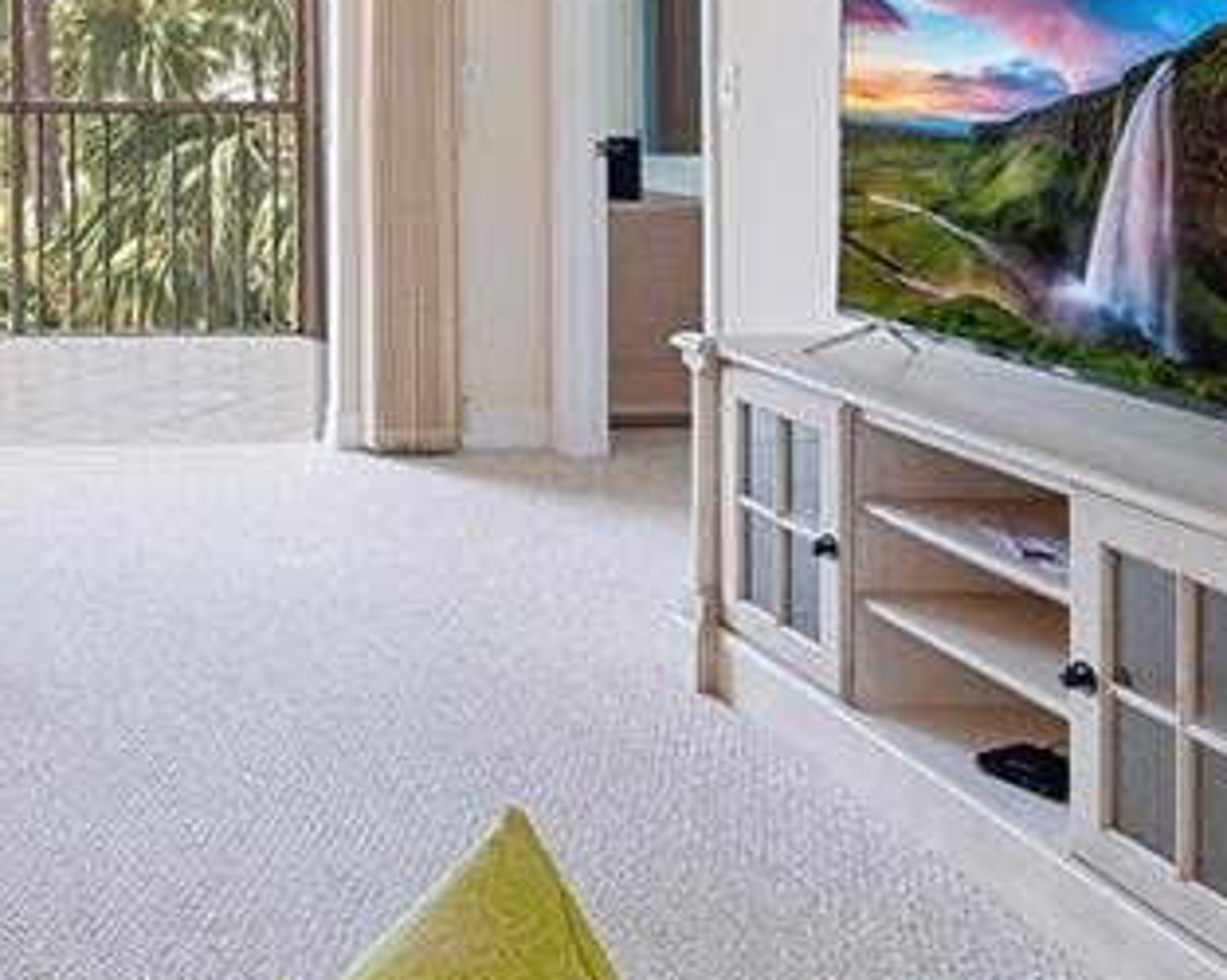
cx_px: -165
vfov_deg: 32.7
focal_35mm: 43
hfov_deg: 35.7
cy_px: 53
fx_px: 1561
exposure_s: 1/10
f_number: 8
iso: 1000
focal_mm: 14
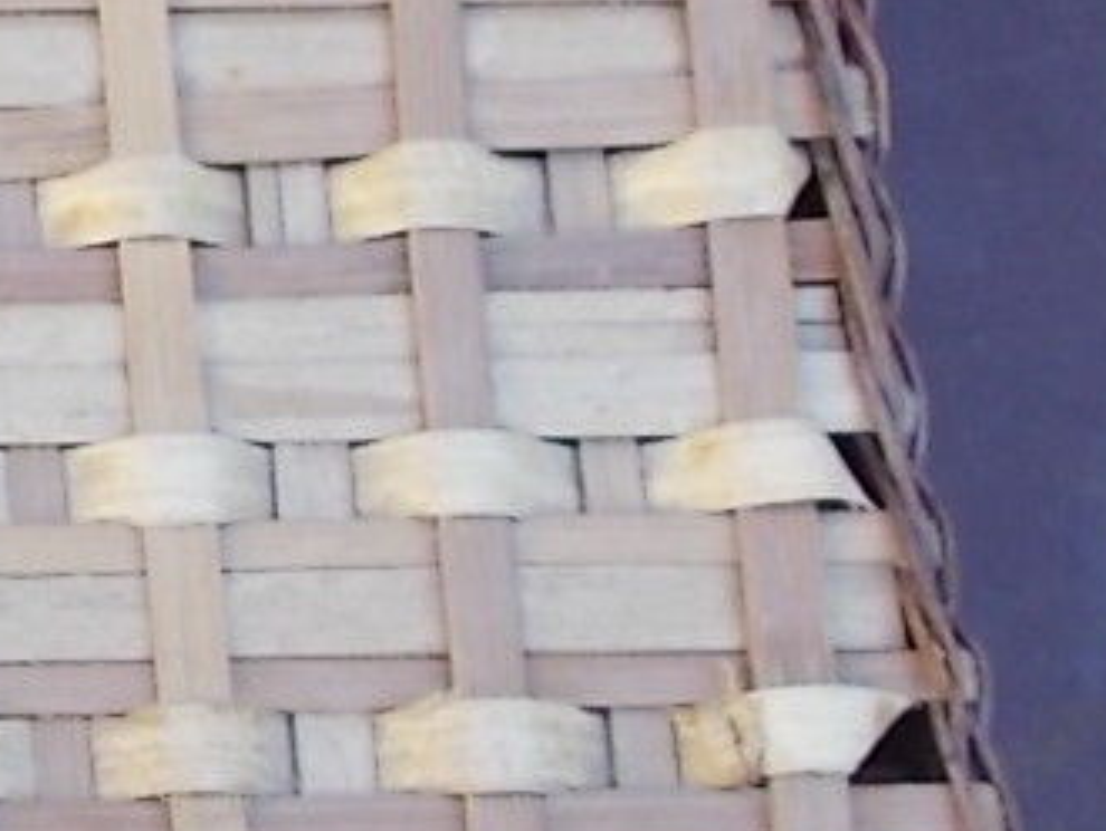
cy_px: 580
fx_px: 4029
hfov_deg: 13.5
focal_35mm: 126
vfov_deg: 11.8
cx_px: -1049
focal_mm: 4.6
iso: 80
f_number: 3.2
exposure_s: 1/80
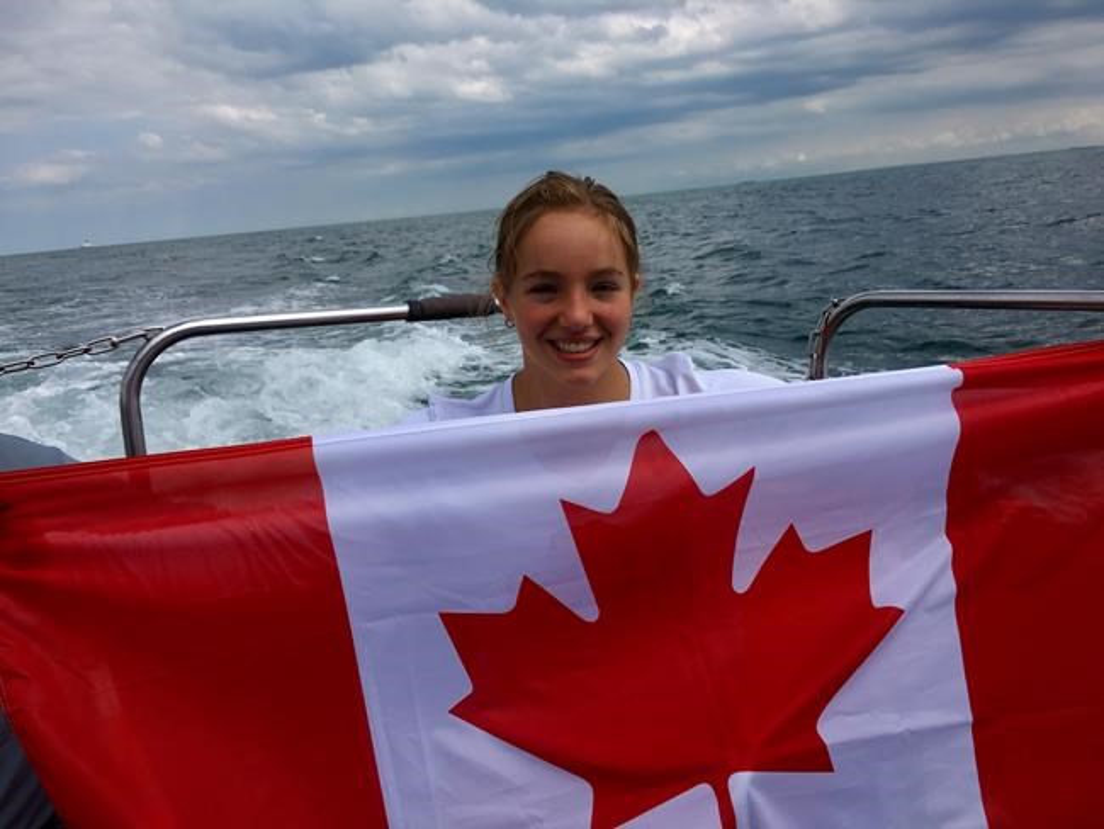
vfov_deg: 48.3
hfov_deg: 61.6
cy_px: 414
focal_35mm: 29
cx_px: 552
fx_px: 925
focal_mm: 4.15
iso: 25
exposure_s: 1/1709
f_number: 2.2
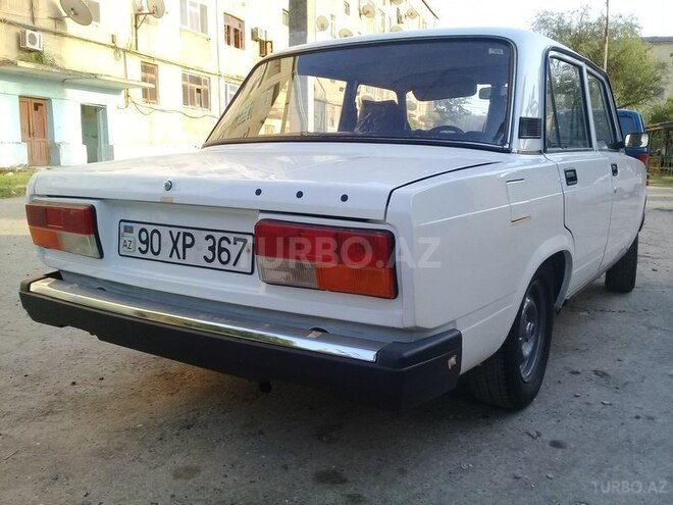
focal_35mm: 31
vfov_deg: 45.4
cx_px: 336
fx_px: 603
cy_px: 252
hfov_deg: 58.4
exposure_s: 1/228
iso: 50
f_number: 2.2
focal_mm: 3.3
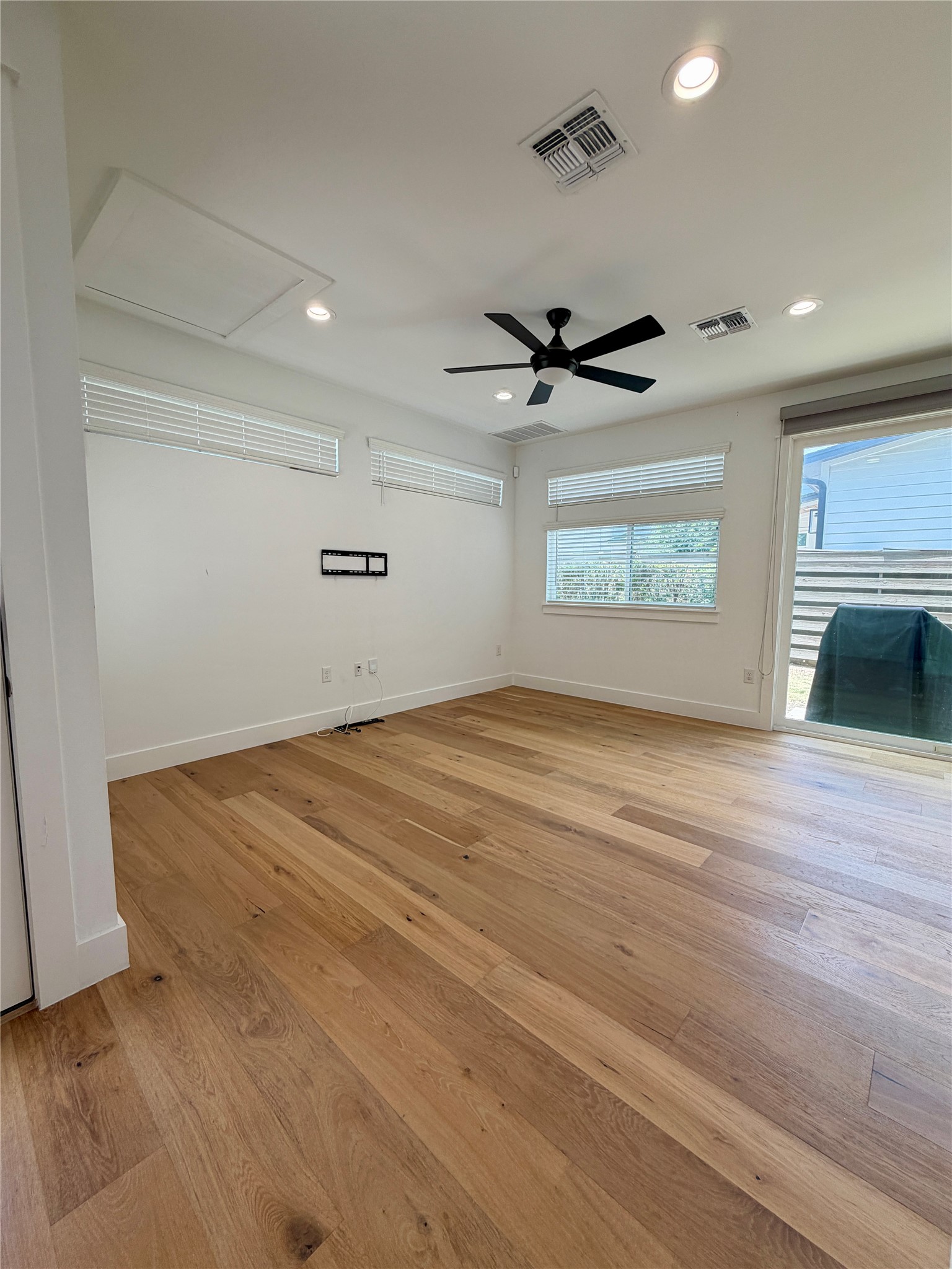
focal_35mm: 14
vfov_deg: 102.1
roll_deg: -0.5
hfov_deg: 85.7
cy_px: 634
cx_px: 476
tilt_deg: -5.7
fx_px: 513
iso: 50
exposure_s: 1/120
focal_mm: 2.22
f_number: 2.2
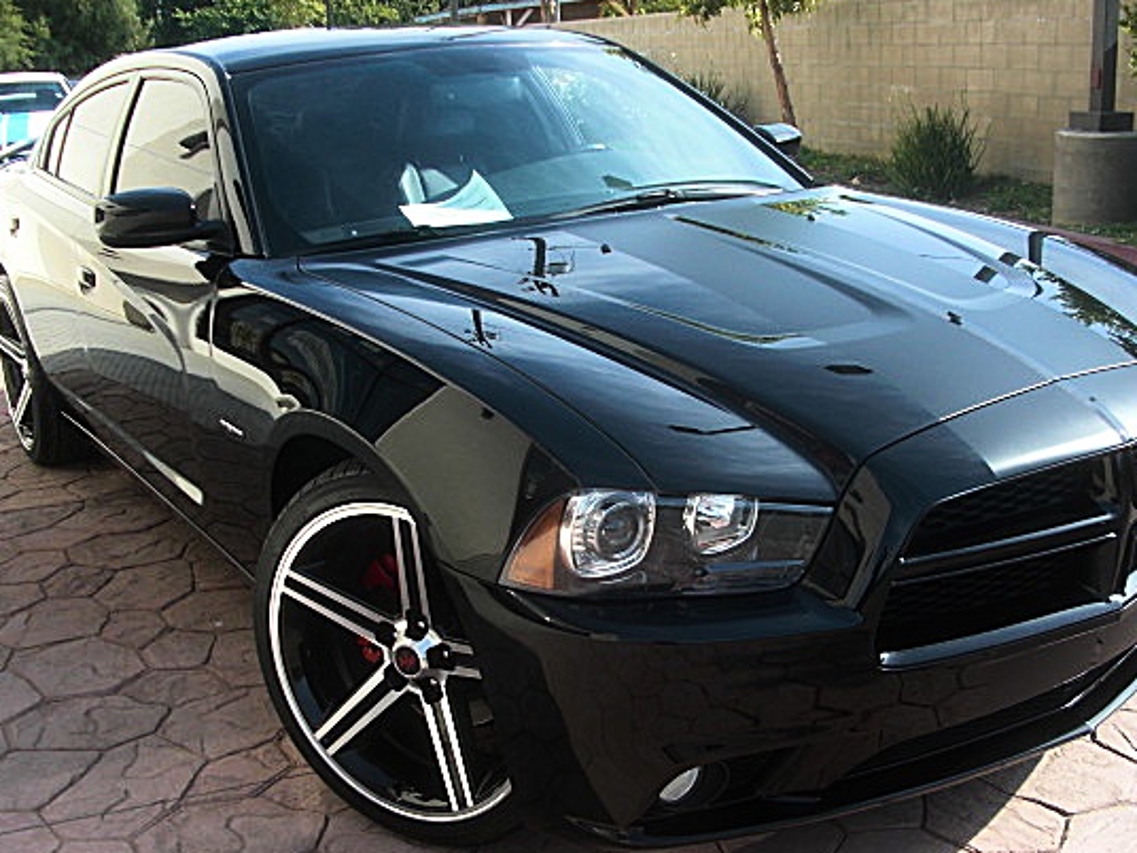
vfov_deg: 33.5
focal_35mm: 43
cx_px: 630
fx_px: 1412
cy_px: 492
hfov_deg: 43.8
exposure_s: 1/320
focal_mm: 6.3
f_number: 2.8
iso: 50
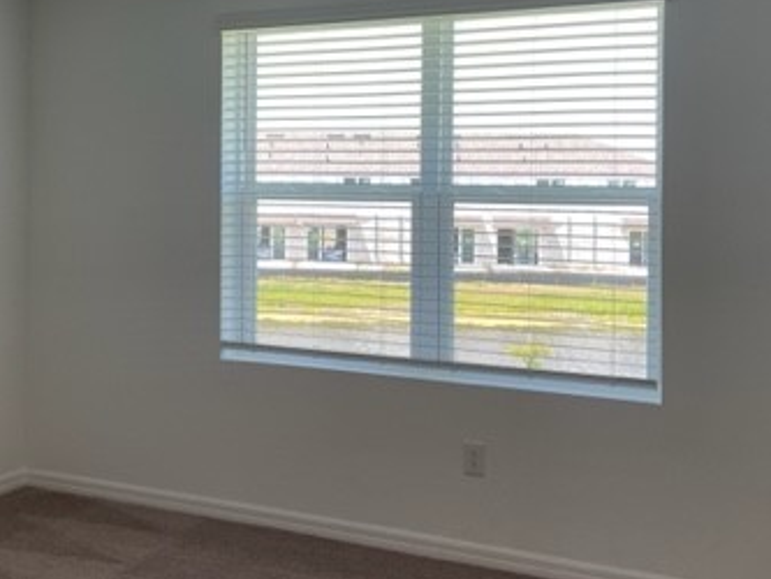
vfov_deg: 28.9
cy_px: 188
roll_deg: -1.1
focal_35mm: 50
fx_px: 1114
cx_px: 257
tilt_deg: -0.7
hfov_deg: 37.8
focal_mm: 4.2
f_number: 1.6
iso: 32
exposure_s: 1/136
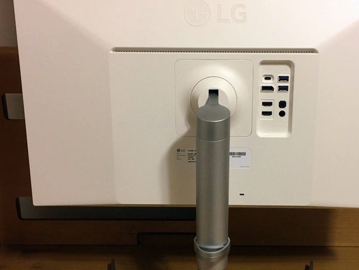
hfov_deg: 41.9
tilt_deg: -18.2
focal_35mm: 45
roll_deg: +0.2
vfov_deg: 32.1
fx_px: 467
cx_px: 216
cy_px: 156
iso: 64
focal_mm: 4.15
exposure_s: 1/17
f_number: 2.2
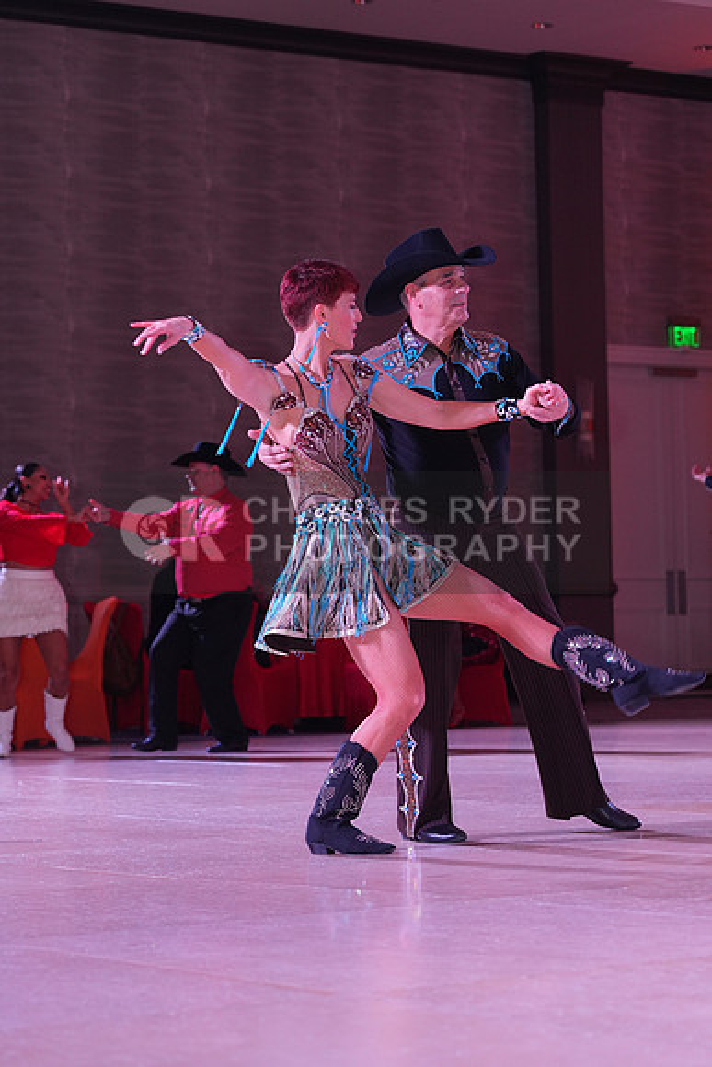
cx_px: 356
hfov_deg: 14.9
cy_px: 534
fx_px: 2727
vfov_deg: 22.1
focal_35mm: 92
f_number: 5
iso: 1600
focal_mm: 92
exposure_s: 1/200
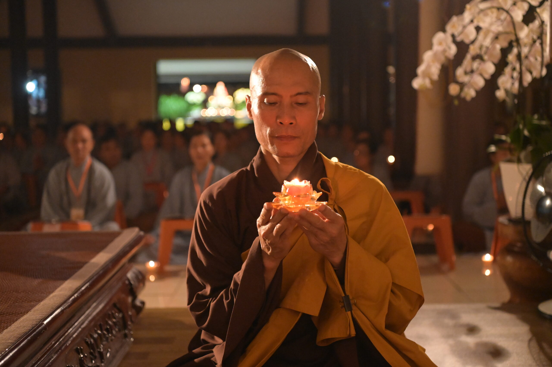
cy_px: 184
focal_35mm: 50
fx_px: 766
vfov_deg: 27.0
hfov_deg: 39.6
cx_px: 276
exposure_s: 1/100
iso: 10000
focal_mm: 50
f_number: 2.8
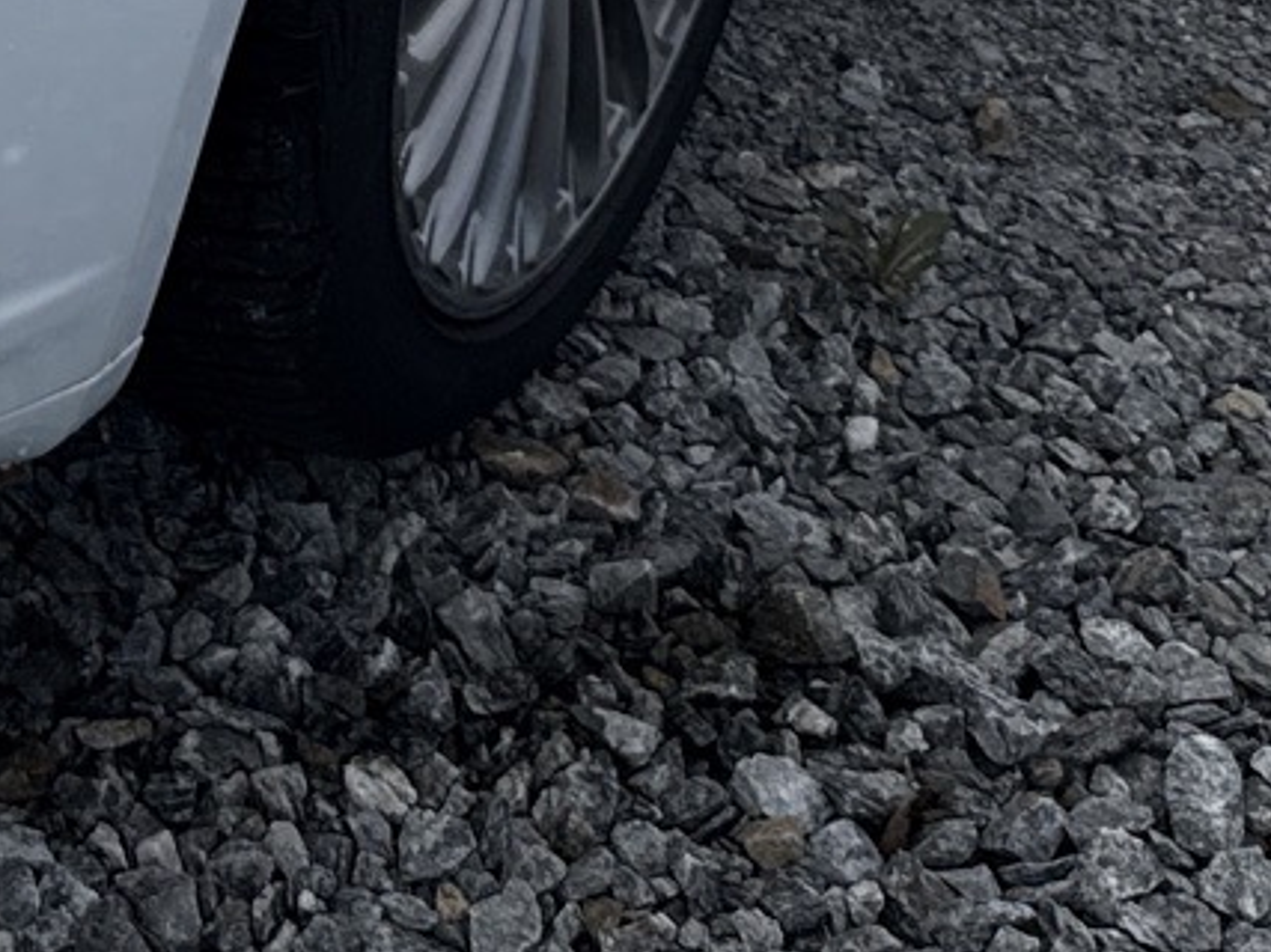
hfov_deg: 17.1
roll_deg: -1.9
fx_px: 3964
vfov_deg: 12.3
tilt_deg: -19.2
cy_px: -875
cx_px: -396
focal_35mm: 108
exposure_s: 1/9091
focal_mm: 6.76
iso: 80
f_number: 1.78
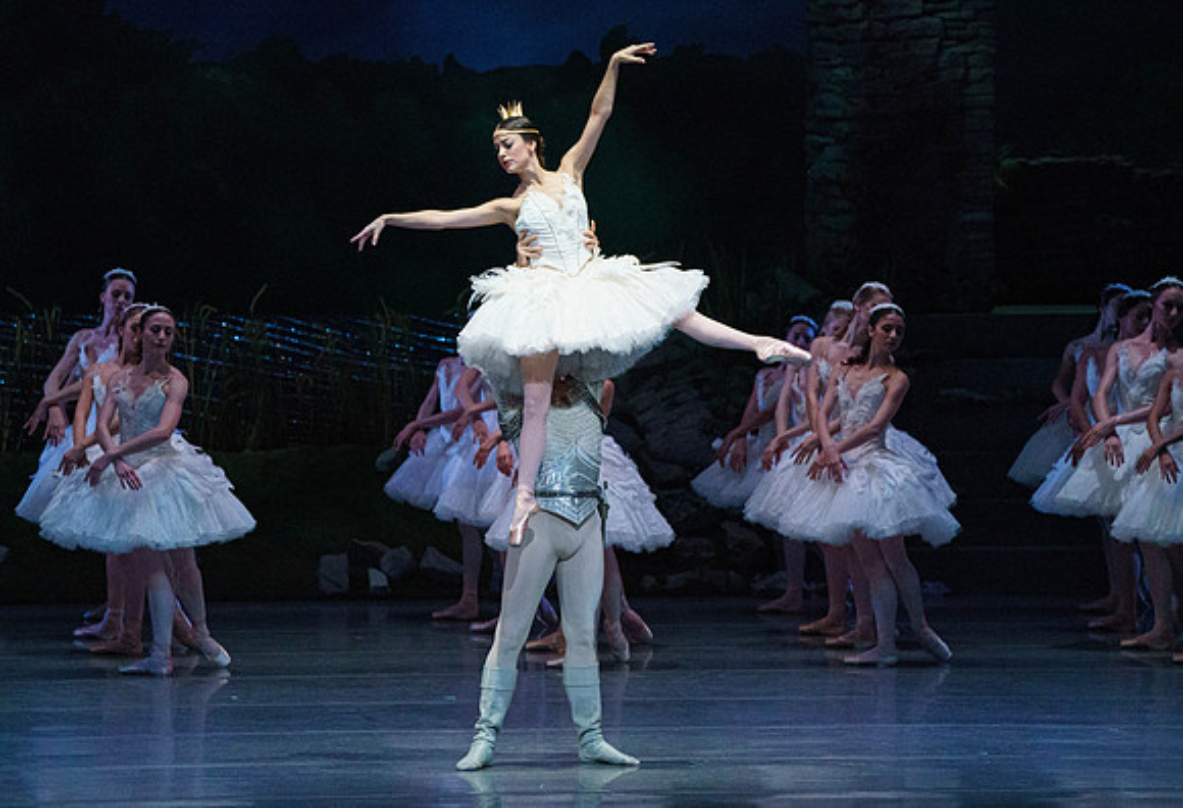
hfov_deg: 7.2
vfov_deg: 4.9
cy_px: 413
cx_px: 562
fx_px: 9443
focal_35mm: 285
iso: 8000
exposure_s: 1/250
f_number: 5.6
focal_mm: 274
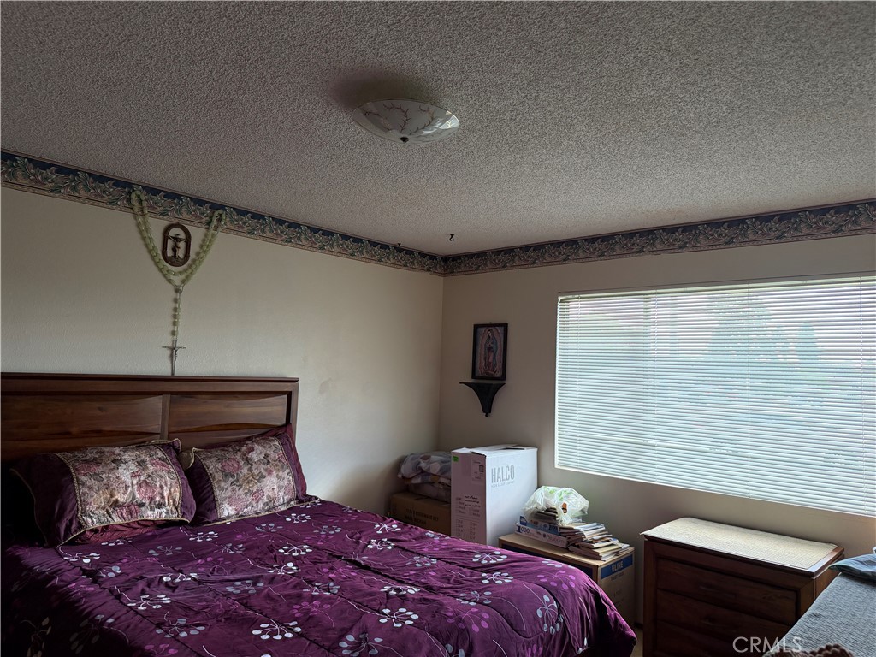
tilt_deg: +4.4
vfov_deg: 56.8
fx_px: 607
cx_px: 438
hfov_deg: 71.6
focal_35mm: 24
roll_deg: -2.4
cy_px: 328
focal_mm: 6.76
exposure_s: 1/113
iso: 200
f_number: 1.78
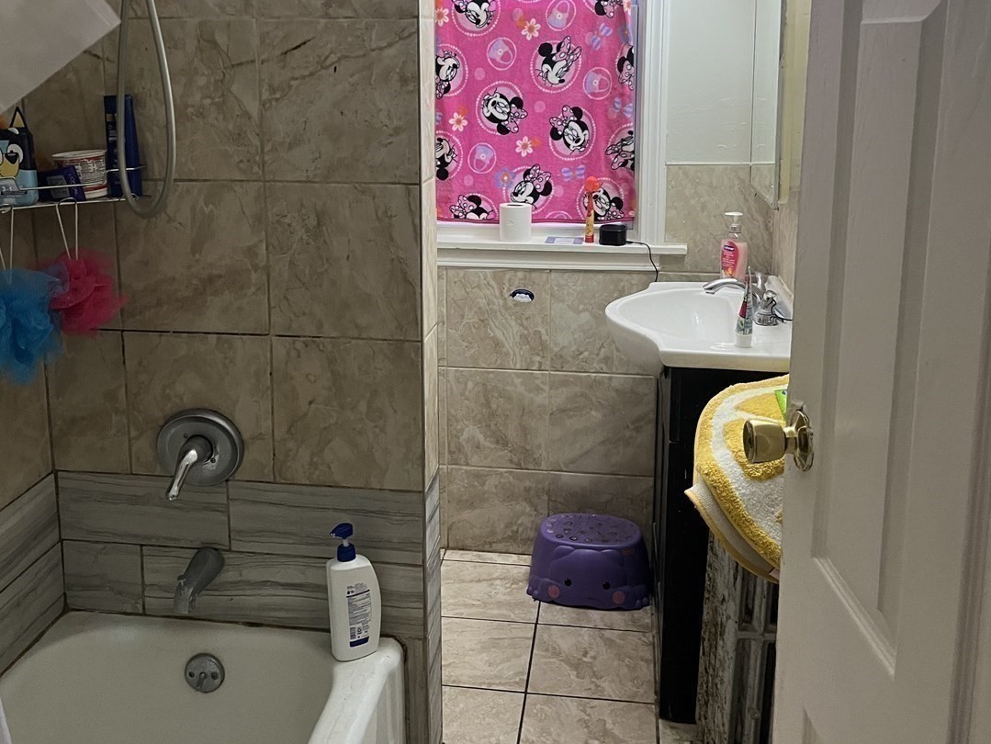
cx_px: 471
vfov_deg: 38.2
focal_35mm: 37
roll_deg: +0.4
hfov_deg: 50.1
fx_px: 1060
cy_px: 239
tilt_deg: -8.2
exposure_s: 1/60
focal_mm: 5.1
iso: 200
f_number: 1.6
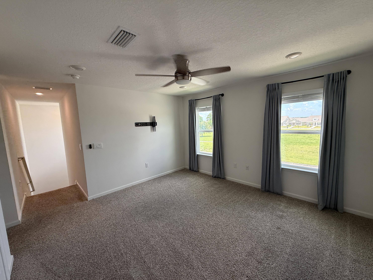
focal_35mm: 14
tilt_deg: -5.5
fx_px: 151
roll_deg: +2.3
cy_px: 140
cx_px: 186
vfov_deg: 85.7
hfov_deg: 102.1
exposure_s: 1/120
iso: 125
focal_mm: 2.22
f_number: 2.2
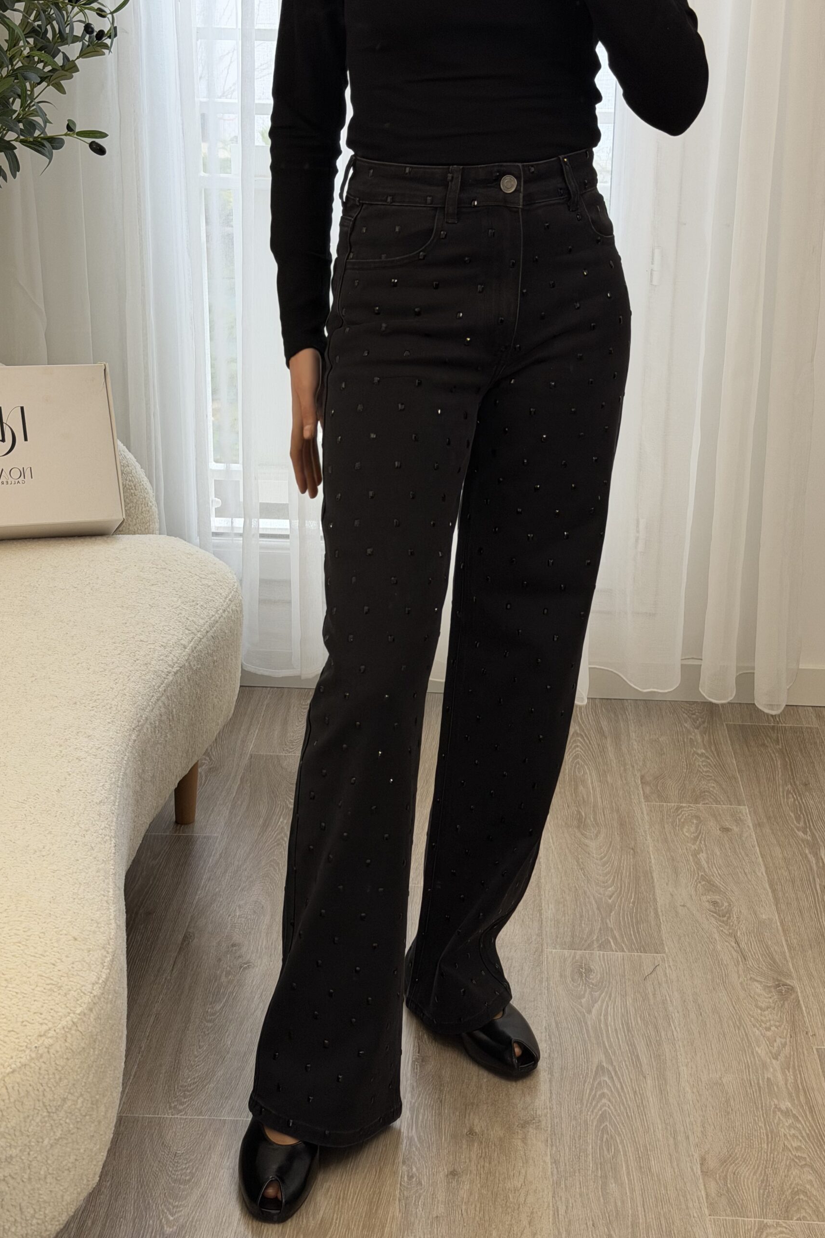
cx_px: 440
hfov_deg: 27.0
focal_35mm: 50
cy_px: 619
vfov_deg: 39.6
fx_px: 1719
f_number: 1.78
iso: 50
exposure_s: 1/121
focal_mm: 6.76
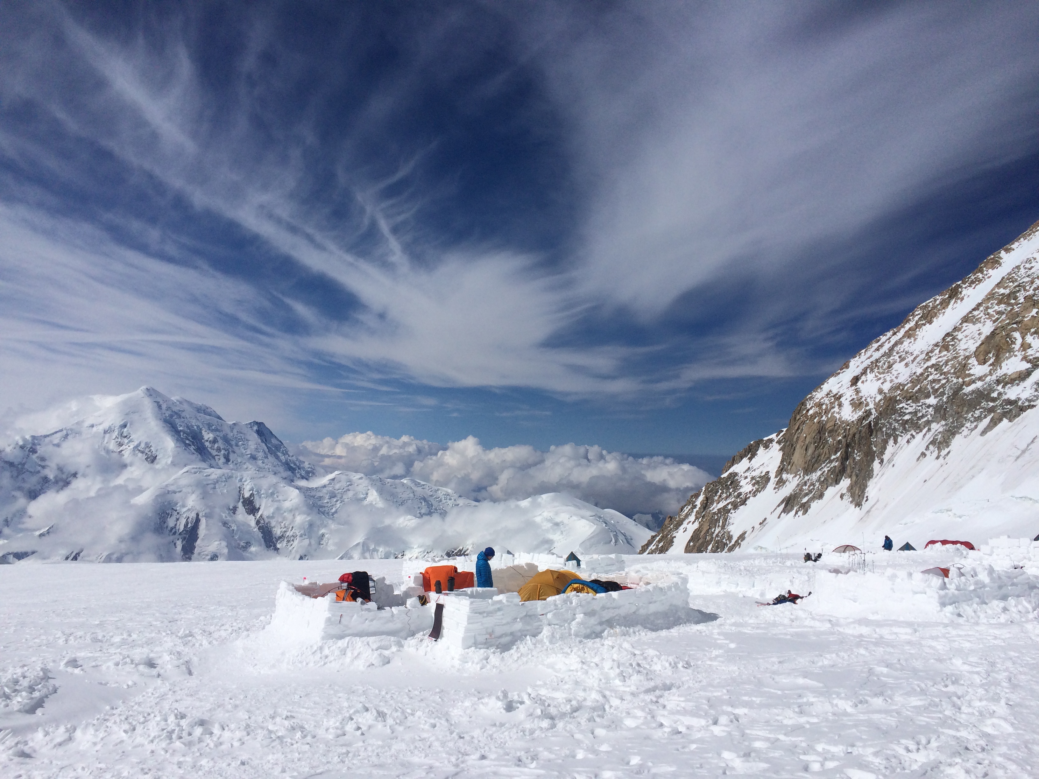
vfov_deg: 48.2
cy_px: 390
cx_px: 520
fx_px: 870
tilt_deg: +2.1
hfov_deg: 61.7
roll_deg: -0.7
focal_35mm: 29
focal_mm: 4.15
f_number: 2.2
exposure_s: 1/13699
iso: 40
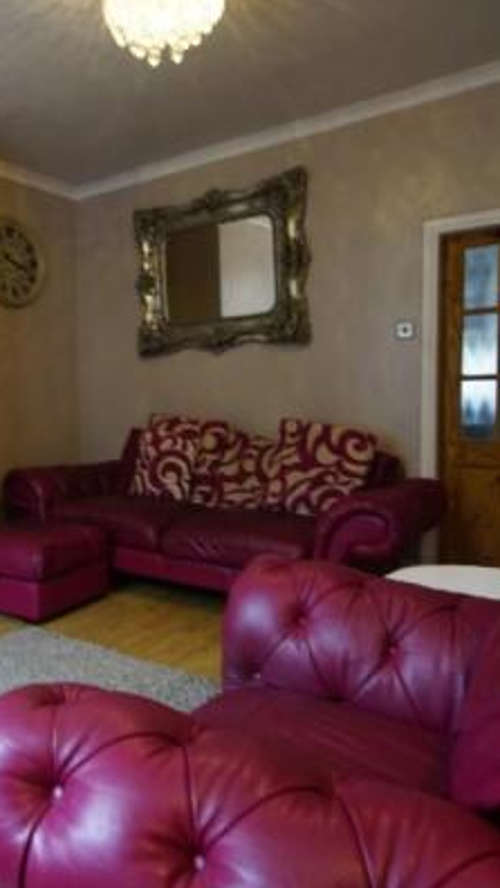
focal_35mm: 26
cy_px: 447
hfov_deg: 42.8
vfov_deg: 71.9
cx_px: 115
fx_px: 612
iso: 250
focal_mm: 10
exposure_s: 1/5
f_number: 5.6
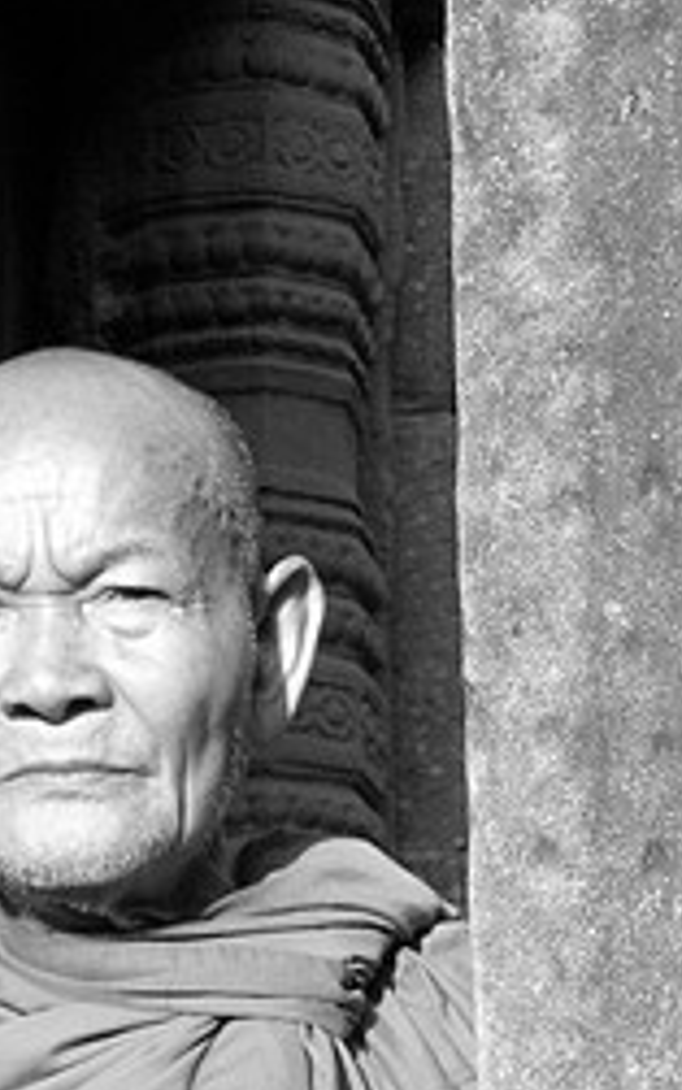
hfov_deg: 3.5
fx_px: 11205
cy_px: 812
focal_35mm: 377
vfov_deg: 5.6
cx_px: 70
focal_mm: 19.8
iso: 200
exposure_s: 1/105
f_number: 7.8
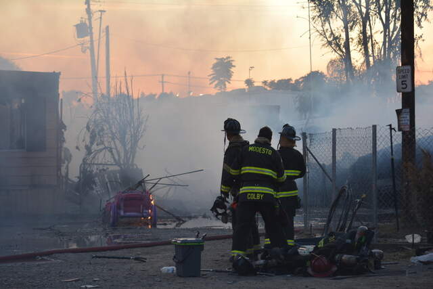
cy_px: 144
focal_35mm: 128
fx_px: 1534
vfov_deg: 10.8
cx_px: 216
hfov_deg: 16.1
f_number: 5.6
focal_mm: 85
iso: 400
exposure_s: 1/125
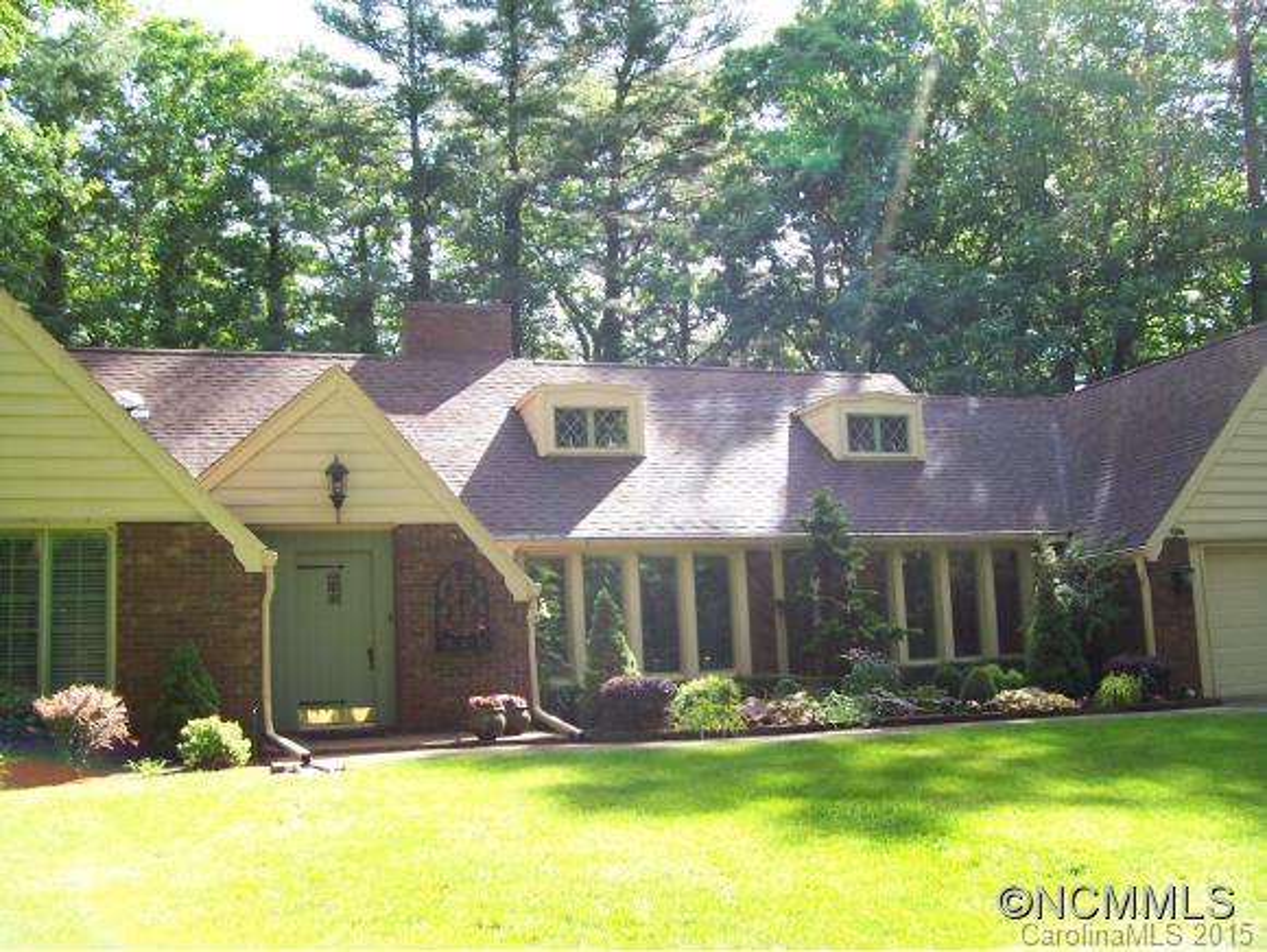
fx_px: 1245
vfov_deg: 41.8
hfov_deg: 53.9
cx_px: 634
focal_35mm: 34
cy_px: 476
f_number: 2.7
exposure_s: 1/125
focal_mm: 5.6
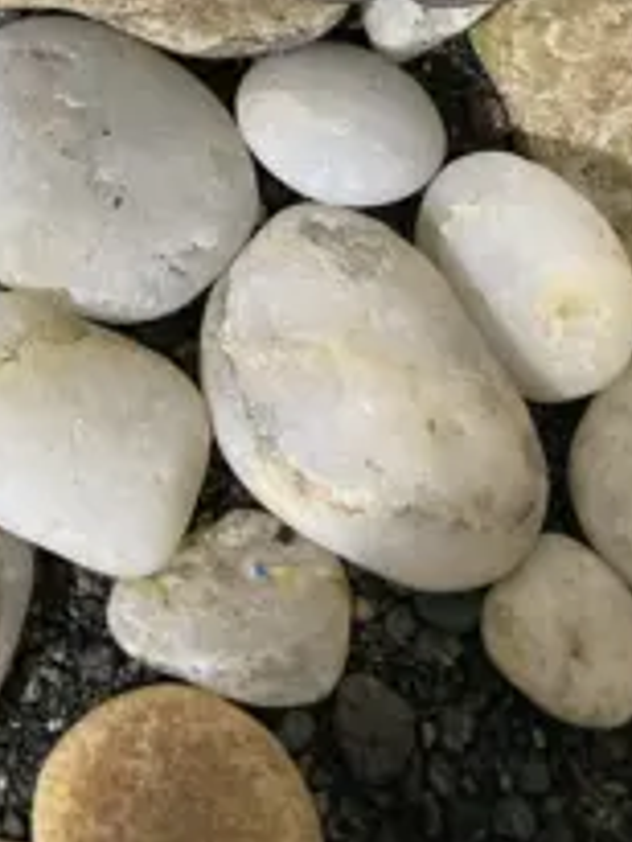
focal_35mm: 64
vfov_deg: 26.8
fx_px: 1556
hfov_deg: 21.5
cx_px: -107
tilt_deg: -60.2
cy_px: -173
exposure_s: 1/50
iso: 500
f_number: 1.8
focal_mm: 4.25
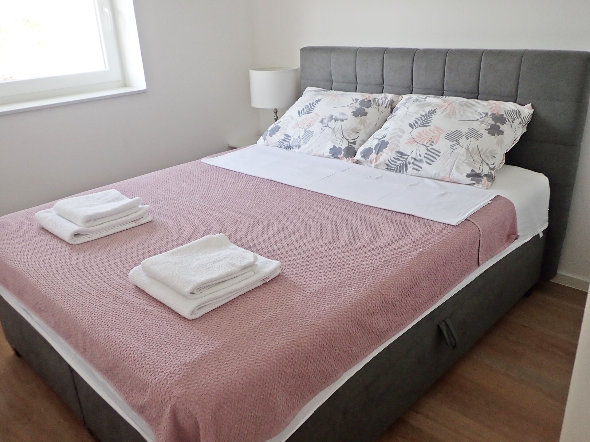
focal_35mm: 30
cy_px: 221
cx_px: 295
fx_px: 511
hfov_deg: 60.0
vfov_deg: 46.8
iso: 100
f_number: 2.3
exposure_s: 1/100
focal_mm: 5.5
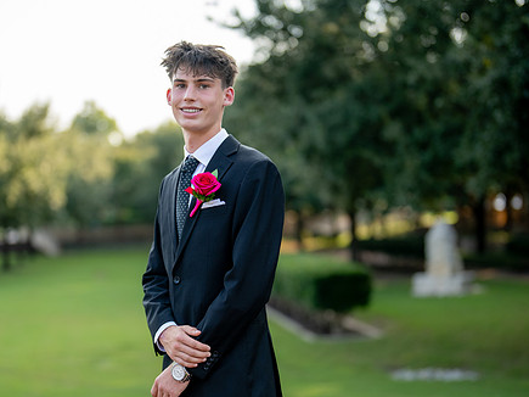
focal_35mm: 74
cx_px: 215
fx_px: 1131
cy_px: 256
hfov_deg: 26.3
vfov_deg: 19.8
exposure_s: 1/2000
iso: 200
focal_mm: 50
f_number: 1.2
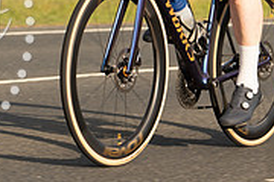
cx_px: 206
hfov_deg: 7.3
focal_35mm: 282
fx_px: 2146
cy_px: -87
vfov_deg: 4.8
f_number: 4
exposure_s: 1/500
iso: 125
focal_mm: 74
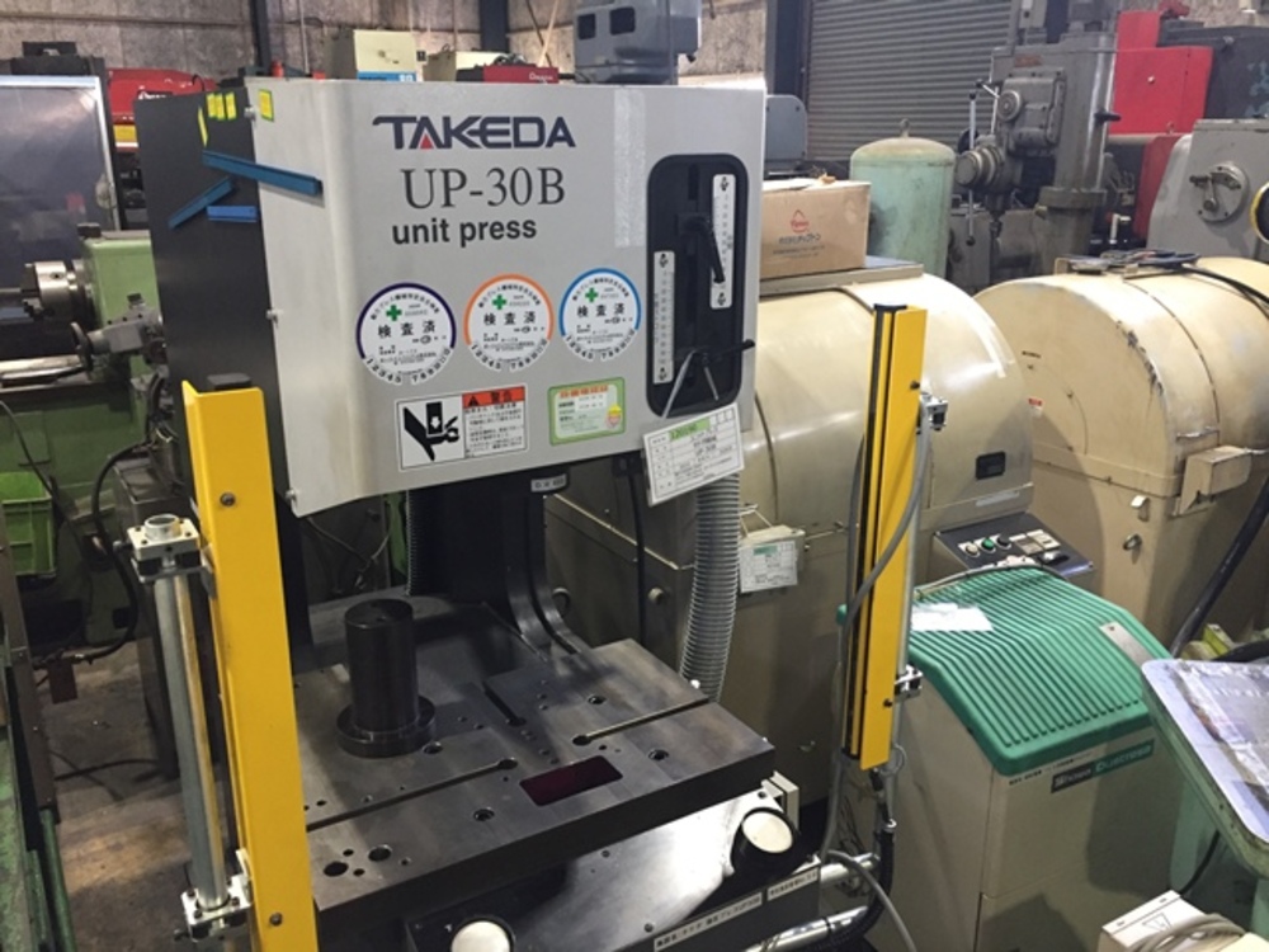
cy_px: 476
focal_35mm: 29
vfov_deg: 48.2
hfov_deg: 61.7
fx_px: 1063
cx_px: 634
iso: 160
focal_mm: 4.15
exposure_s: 1/30
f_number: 2.2
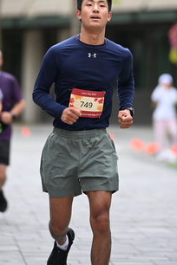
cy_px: 36
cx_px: 80
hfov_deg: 3.8
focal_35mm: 360
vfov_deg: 5.7
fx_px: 2655
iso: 640
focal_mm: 200
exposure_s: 1/2000
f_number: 2.8
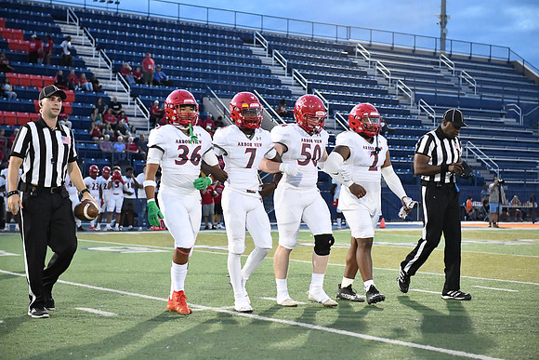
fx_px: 1048
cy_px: 180
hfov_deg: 28.8
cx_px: 270
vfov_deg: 19.5
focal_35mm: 70
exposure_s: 1/2500
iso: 12800
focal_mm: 70
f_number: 3.2
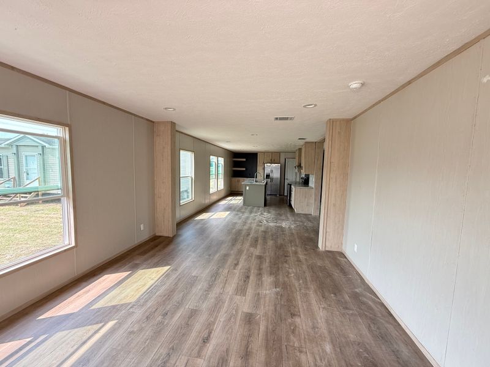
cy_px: 184
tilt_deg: -1.5
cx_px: 245
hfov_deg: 102.1
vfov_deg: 85.7
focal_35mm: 14
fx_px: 198
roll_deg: +0.2
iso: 125
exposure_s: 1/101
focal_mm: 2.22
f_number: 2.2
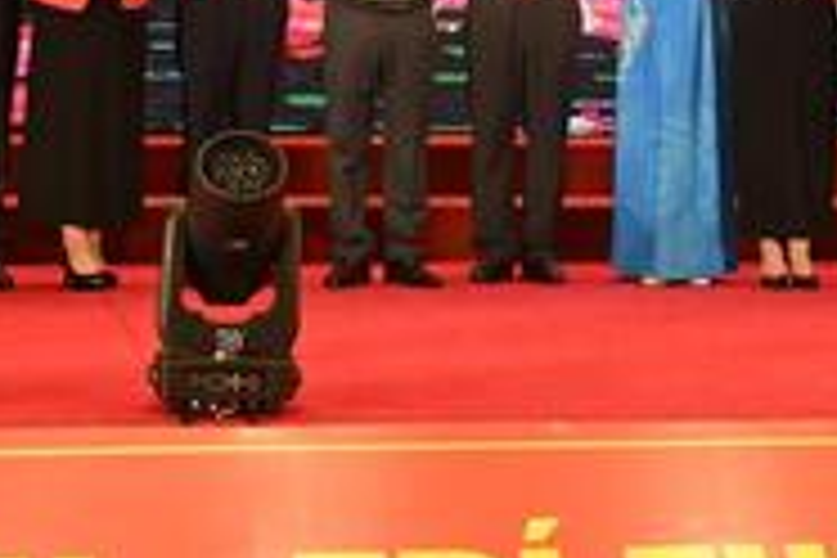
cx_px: 666
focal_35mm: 144
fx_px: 3351
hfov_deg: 14.2
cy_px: -380
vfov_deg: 9.2
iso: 4000
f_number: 4
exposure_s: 1/800
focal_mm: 33.5
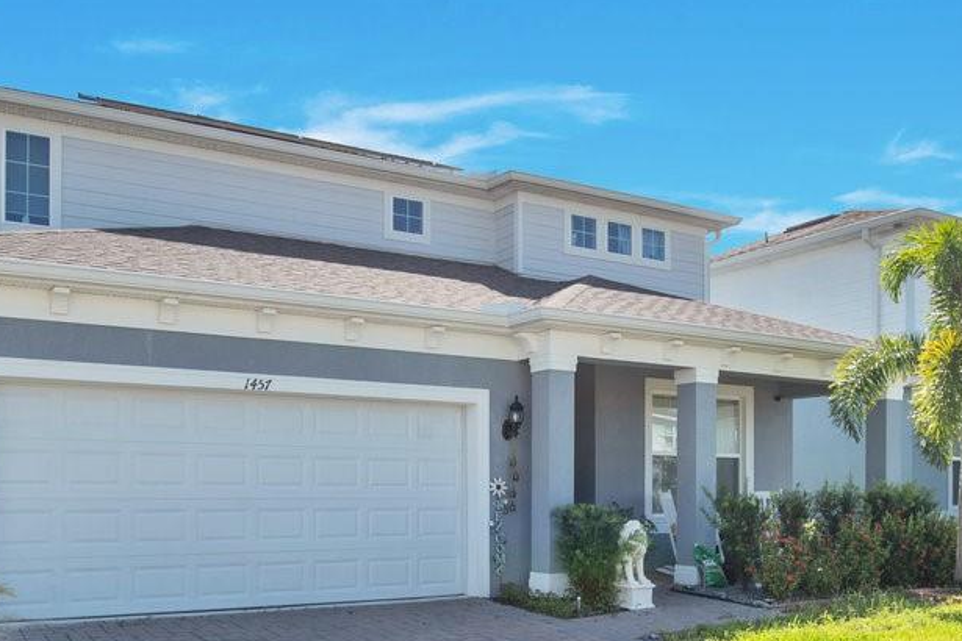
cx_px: 486
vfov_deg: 48.6
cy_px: 437
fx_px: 695
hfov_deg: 69.4
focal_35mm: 26
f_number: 10
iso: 100
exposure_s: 1/200
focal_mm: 16
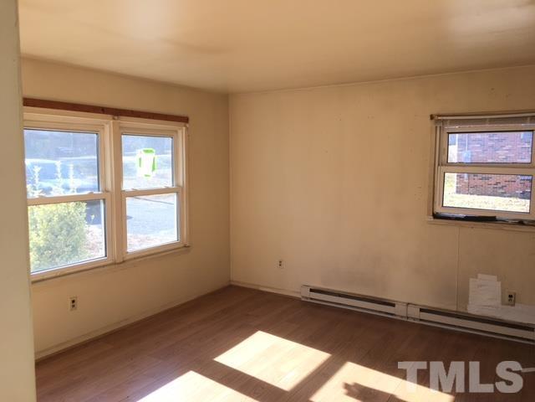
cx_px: 268
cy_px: 201
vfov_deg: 48.2
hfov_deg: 61.7
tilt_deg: -5.5
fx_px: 448
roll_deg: -0.2
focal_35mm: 29
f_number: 2.2
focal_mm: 4.15
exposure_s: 1/163
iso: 25
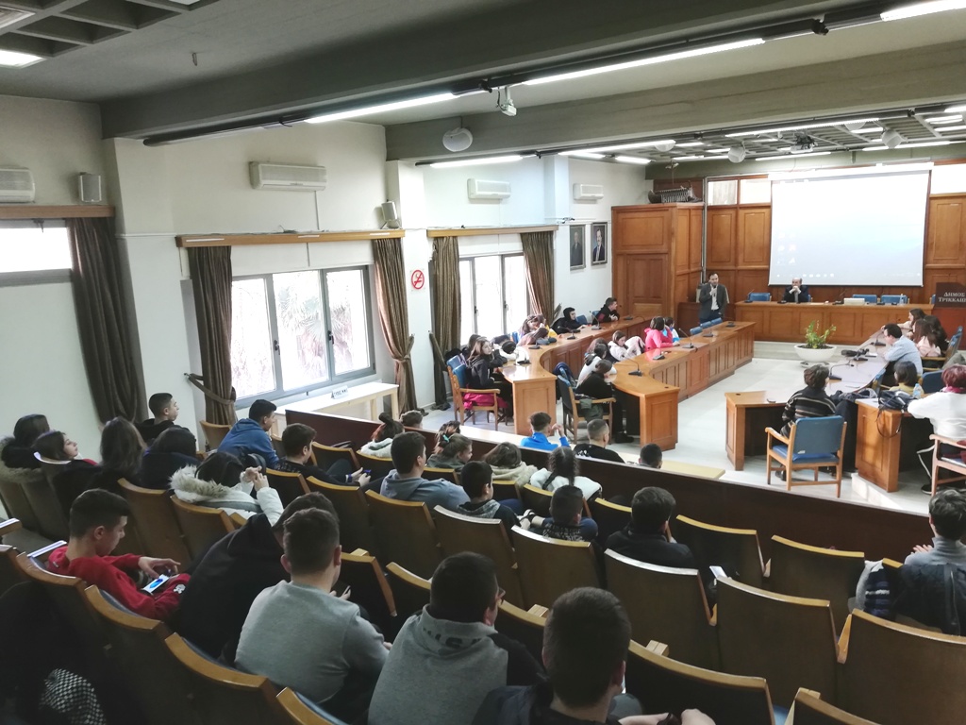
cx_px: 483
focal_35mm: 27
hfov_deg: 65.3
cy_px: 362
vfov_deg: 51.4
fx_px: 753
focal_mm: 3.81
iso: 200
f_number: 2.2
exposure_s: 1/33.3
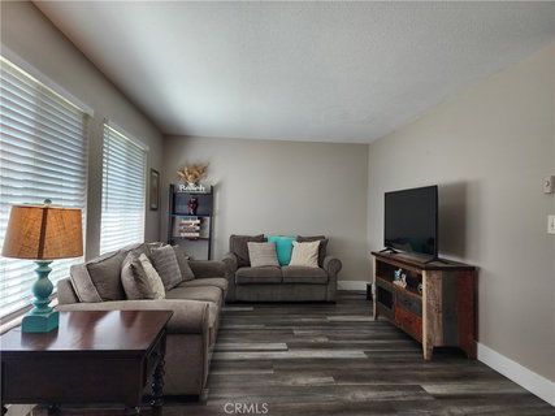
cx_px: 278
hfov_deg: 73.9
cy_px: 208
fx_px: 369
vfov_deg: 58.9
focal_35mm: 23
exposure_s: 1/120
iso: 80
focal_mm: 6.4
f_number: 1.8
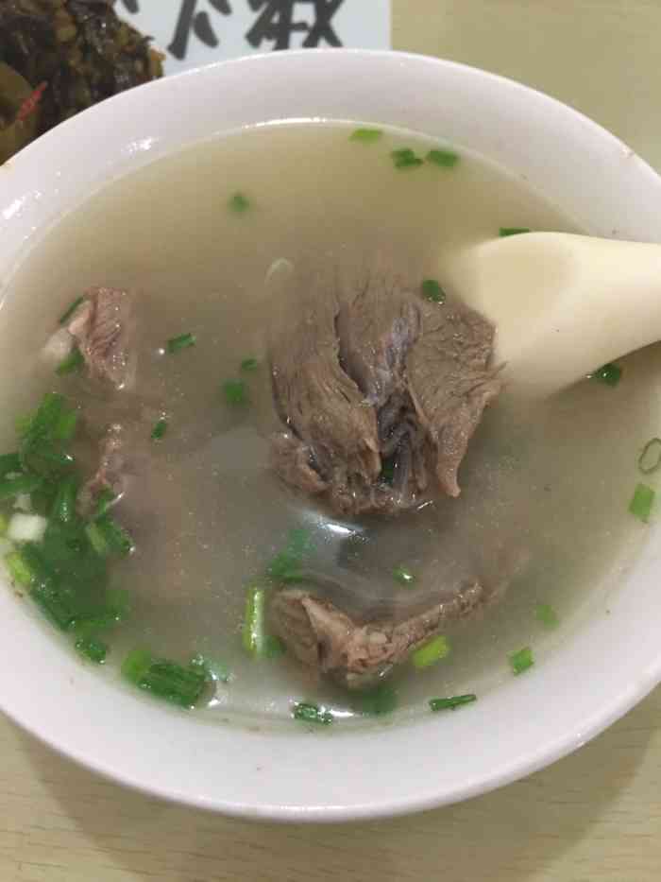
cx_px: 330
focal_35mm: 29
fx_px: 738
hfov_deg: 48.2
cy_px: 441
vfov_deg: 61.7
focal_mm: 4.15
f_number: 2.2
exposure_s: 1/17
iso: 100
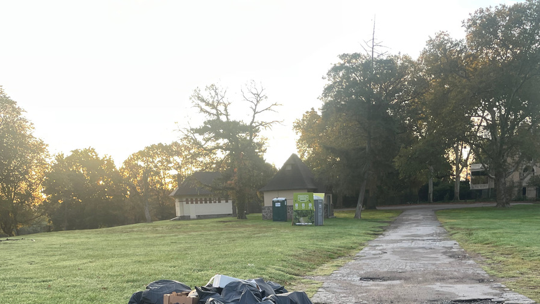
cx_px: 271
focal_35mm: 38
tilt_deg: -12.4
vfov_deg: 28.8
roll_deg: +2.1
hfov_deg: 52.8
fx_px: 544
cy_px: 319
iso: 40
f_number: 1.6
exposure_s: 1/121
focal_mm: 4.2
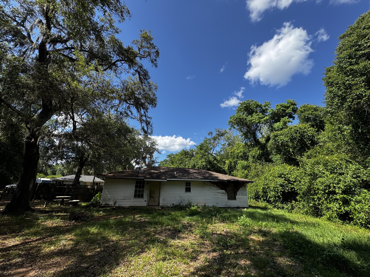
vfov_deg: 85.7
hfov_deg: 102.1
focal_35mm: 14
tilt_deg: +18.5
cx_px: 185
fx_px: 150
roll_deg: -1.6
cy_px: 138
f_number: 2.2
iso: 50
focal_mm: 2.22
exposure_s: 1/1110
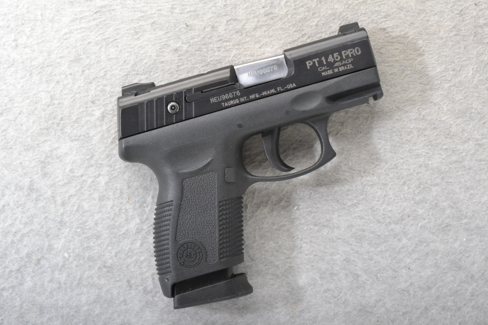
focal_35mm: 69
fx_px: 935
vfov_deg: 19.7
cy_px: 162
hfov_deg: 29.2
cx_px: 244
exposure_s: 1/160
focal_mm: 46
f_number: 20
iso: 3200
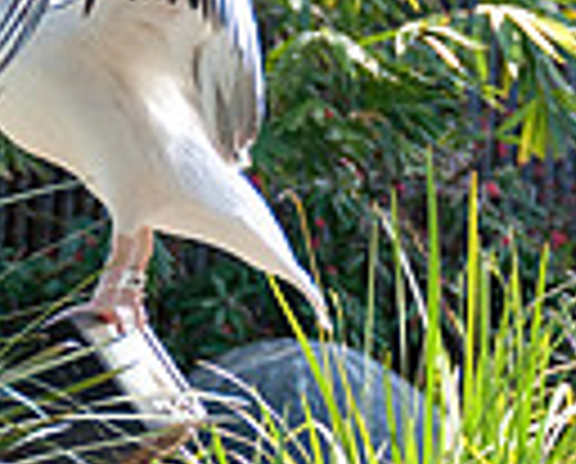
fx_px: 6578
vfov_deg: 4.0
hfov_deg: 5.0
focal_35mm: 385
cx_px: 61
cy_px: 86
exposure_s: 1/1000
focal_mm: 78
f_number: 5.3
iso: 800
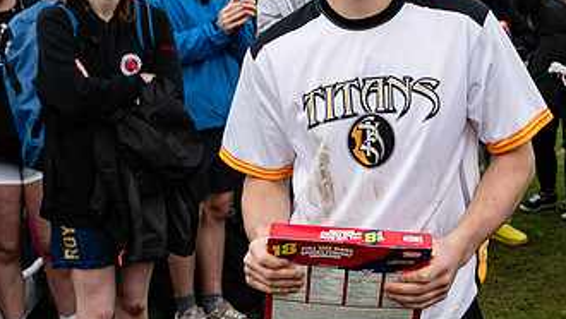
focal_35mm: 69
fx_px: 1036
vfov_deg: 17.3
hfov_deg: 30.2
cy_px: 39
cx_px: 410
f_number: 5.6
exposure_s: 1/250
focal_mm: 29
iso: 140
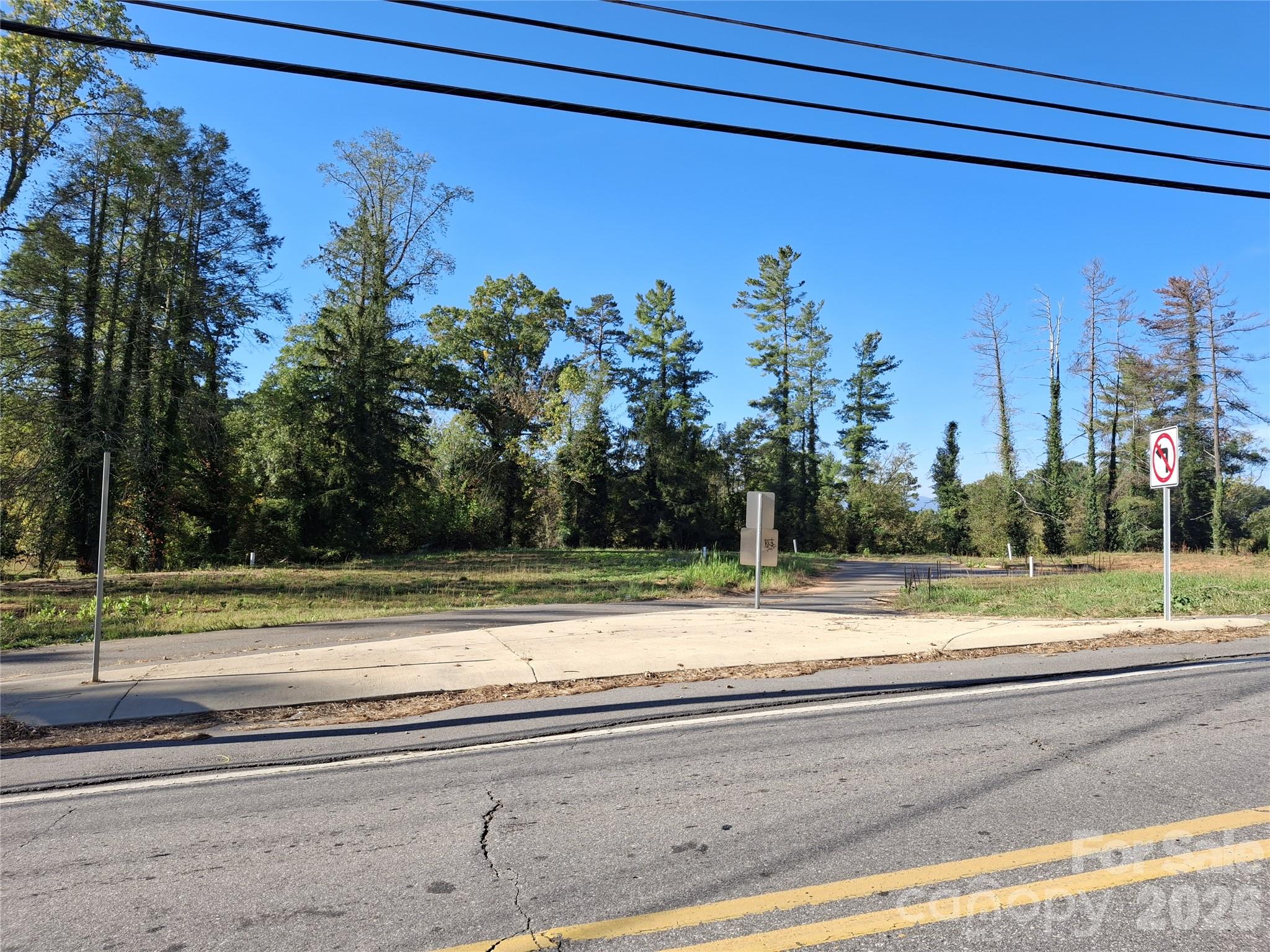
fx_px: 917
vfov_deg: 54.9
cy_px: 476
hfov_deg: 69.4
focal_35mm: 25
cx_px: 635
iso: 25
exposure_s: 1/615
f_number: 1.8
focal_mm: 4.69
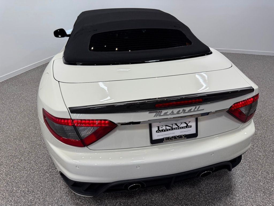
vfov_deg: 56.8
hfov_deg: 71.6
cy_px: 103
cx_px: 137
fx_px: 190
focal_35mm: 24
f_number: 1.78
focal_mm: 6.76
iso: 80
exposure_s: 1/524
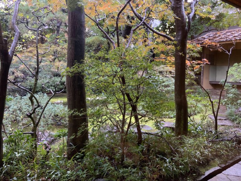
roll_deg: -1.2
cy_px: 90
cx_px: 120
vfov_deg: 48.2
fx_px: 202
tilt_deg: -4.8
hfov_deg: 61.7
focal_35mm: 29
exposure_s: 1/50
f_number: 1.8
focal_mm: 3
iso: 125
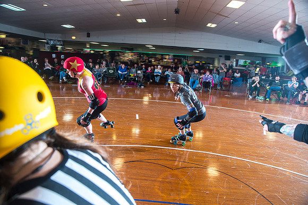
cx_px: 154
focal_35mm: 24
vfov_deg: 53.2
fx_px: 205
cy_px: 102
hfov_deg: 73.7
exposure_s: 1/160
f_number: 5.6
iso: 800
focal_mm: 24
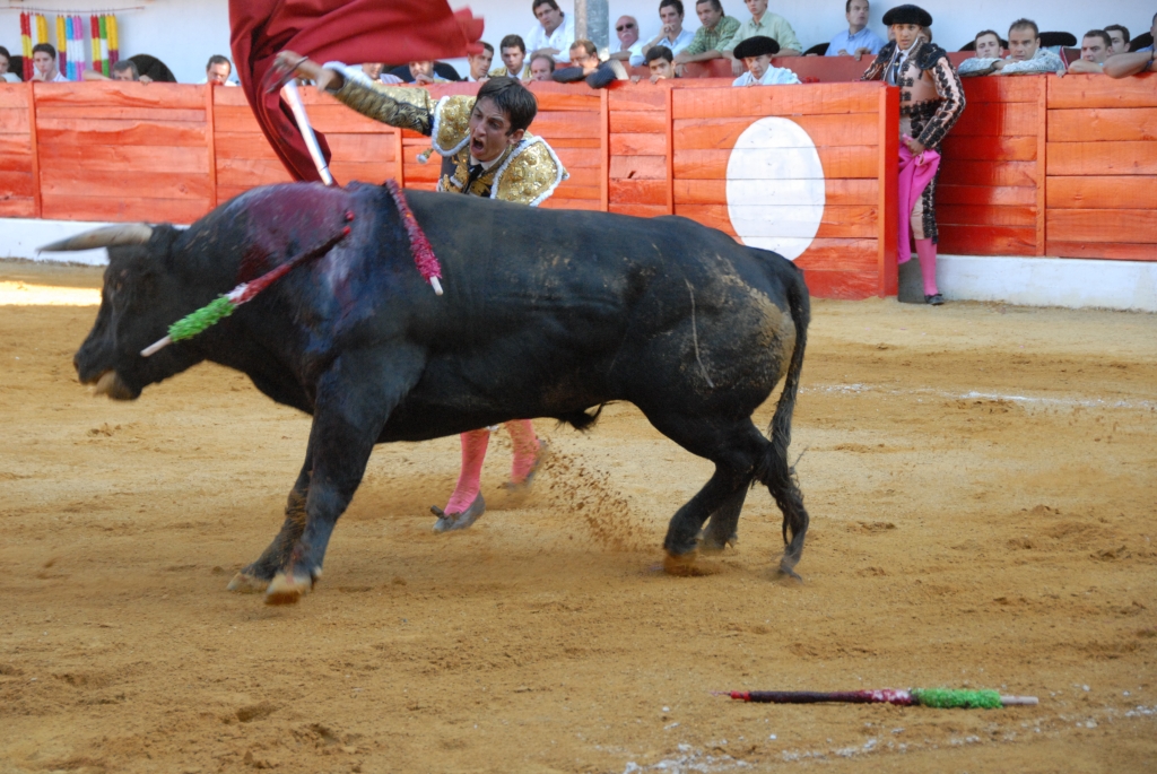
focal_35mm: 112
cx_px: 578
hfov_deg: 18.2
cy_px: 387
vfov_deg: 12.2
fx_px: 3619
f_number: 5
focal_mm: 75
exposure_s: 1/250
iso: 1000
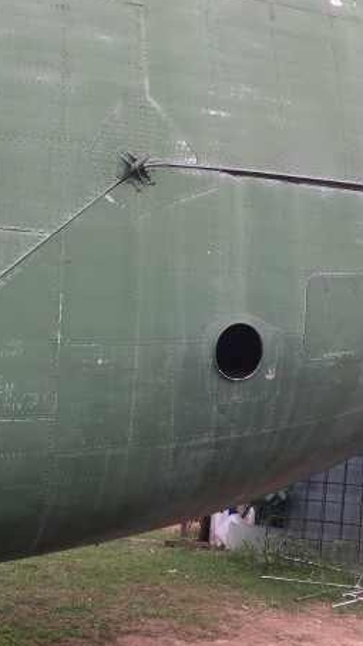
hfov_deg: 23.0
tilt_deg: +7.0
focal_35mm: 52
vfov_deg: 39.9
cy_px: 323
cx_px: 159
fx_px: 891
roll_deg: -1.0
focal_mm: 4.15
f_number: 2.2
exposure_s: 1/212
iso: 25
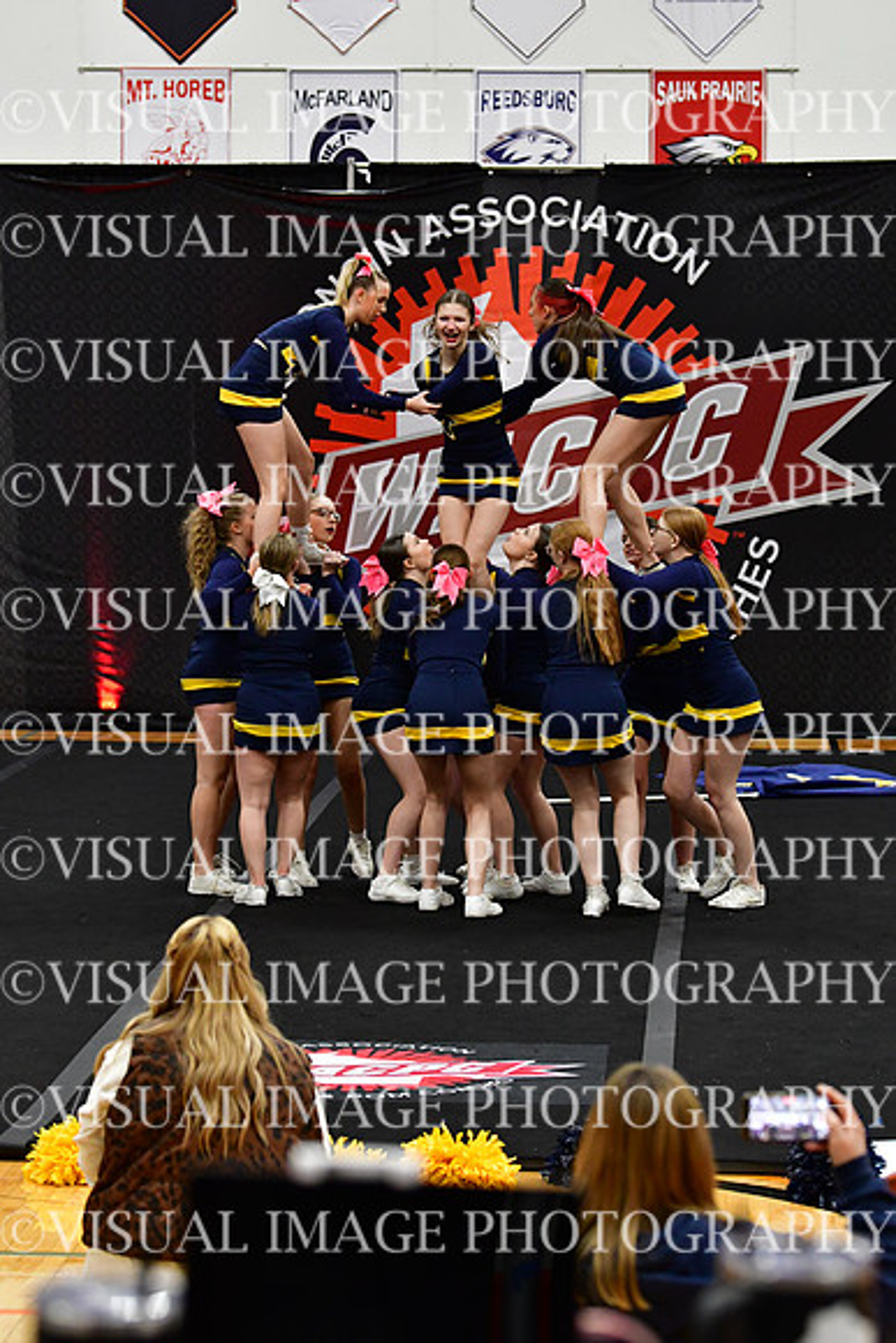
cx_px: 448
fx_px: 4179
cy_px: 672
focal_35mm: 112
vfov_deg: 18.3
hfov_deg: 12.2
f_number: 4
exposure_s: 1/500
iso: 4000
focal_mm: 75
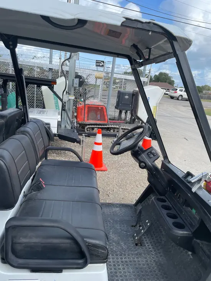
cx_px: 106
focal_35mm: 26
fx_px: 211
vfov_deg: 67.3
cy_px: 140
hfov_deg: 53.1
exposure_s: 1/1916
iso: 32
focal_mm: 4.2
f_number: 1.6
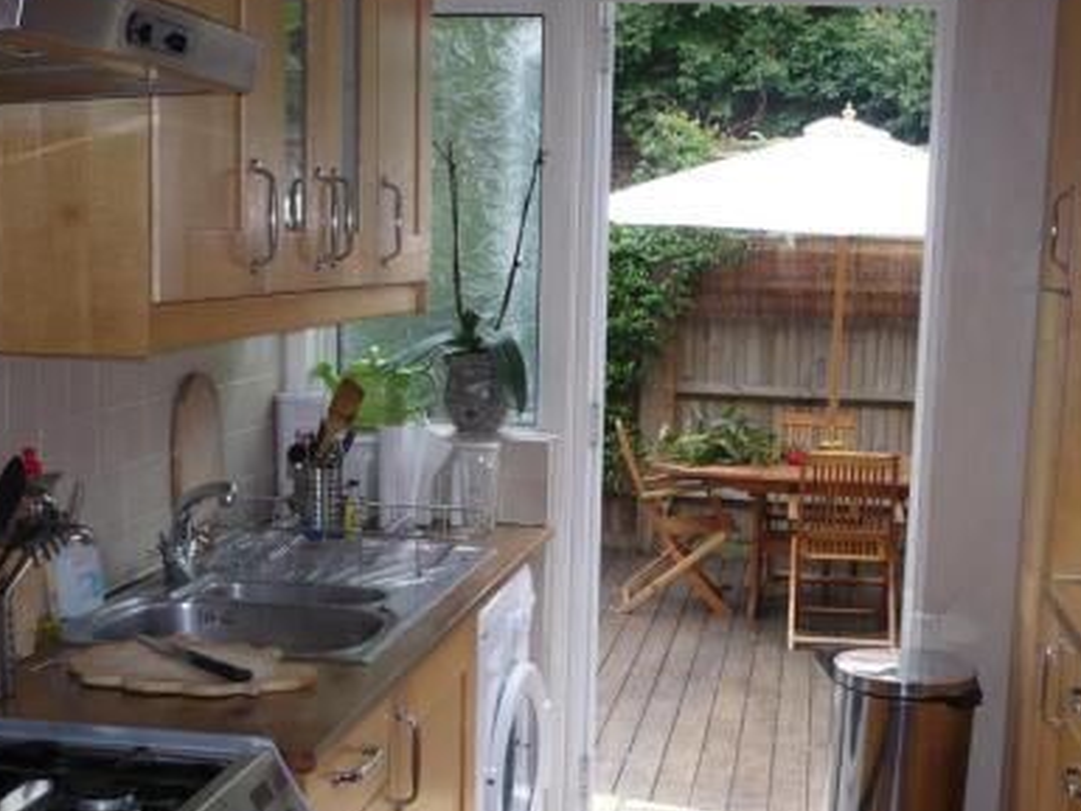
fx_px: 1656
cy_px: 526
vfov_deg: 27.4
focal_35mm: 53
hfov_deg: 36.1
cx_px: 597
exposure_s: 1/160
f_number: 2.8
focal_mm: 5.8
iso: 100
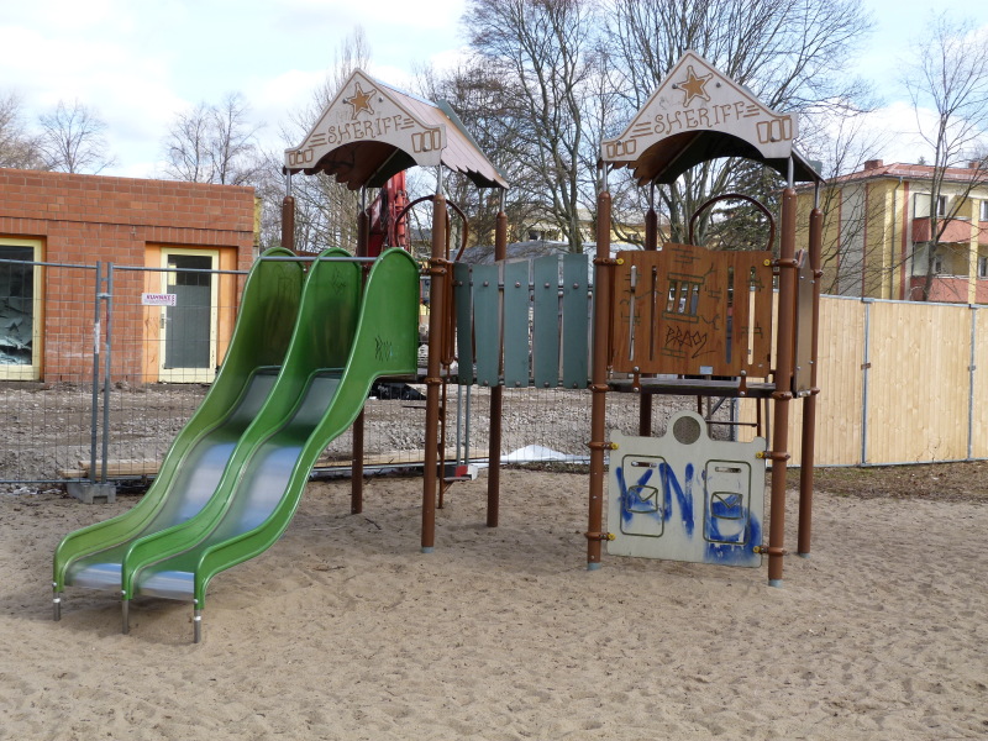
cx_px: 494
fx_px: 1256
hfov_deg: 42.9
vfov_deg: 32.9
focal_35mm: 44
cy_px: 370
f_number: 4
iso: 80
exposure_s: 1/250
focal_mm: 7.9
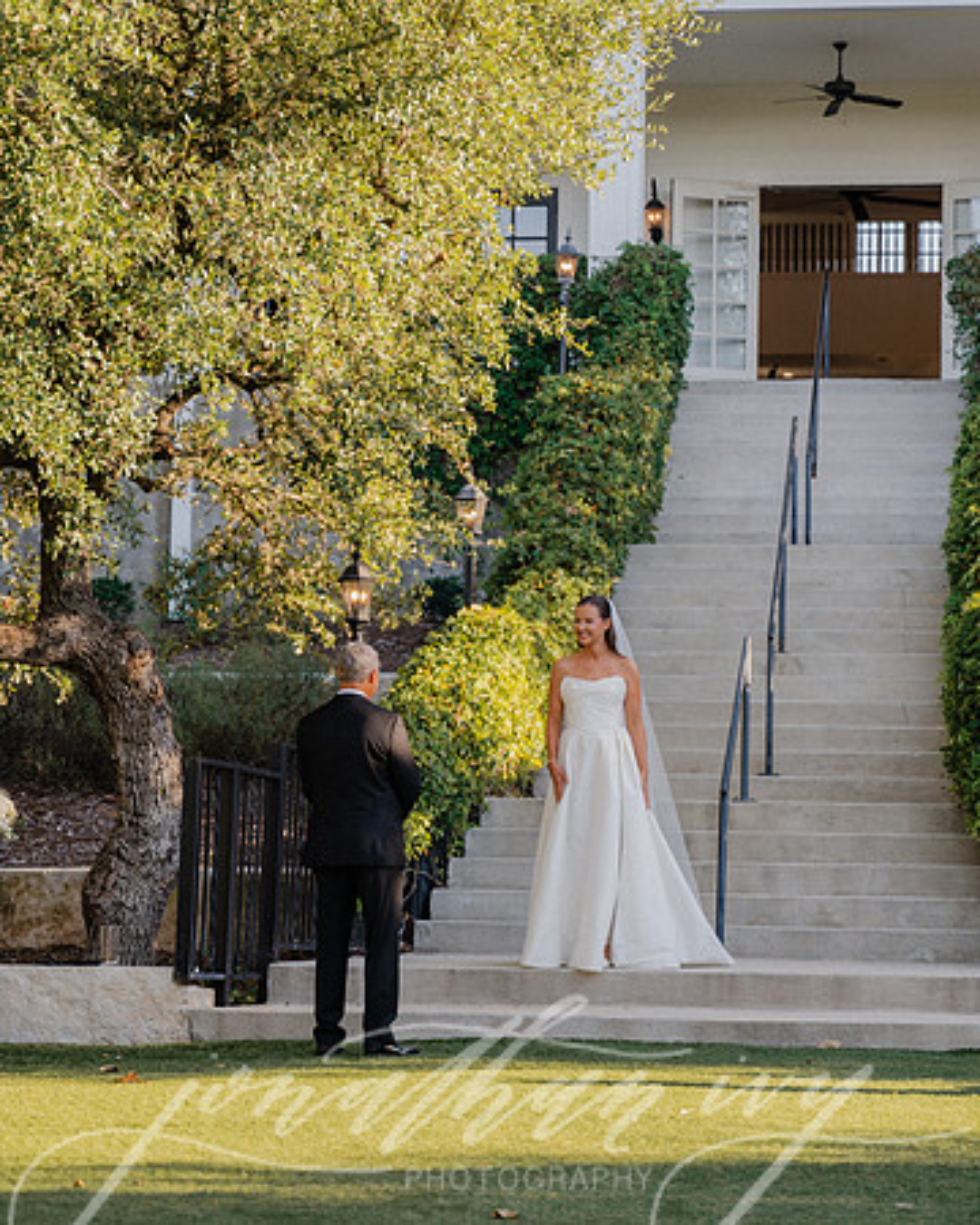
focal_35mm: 100
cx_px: 520
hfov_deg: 15.4
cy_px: 613
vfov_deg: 19.2
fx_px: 3614
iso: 200
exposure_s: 1/500
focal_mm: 70
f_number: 2.8
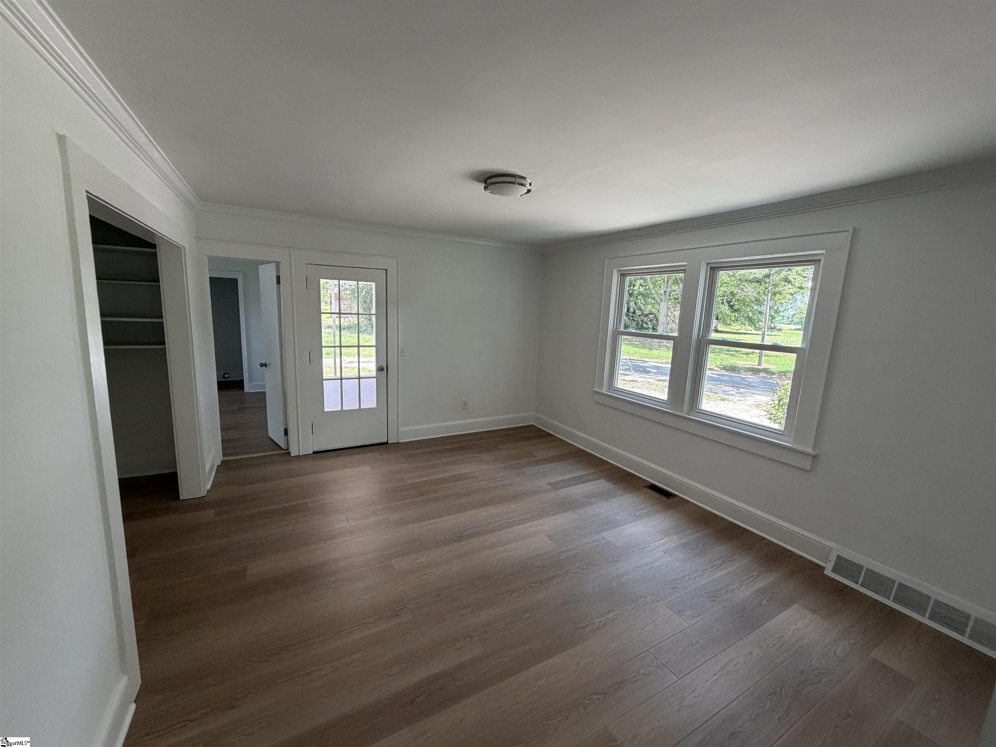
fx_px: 403
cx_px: 498
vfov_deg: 85.7
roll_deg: -2.8
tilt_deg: -8.4
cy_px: 374
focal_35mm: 14
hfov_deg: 102.1
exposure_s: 1/121
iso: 160
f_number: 2.2
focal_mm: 2.22
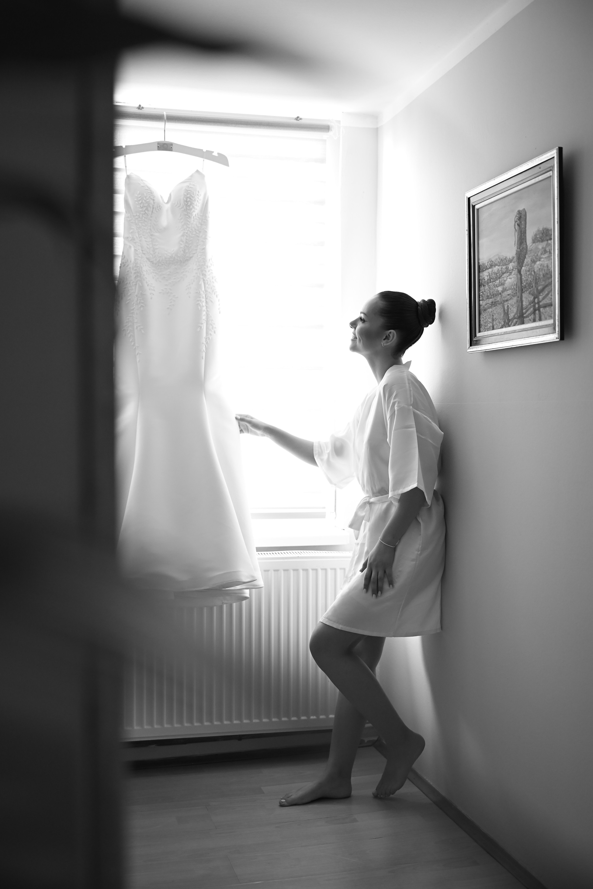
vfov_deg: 46.4
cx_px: 296
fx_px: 1038
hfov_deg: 31.9
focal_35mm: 42
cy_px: 444
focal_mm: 42
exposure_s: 1/80
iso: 1250
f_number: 2.8
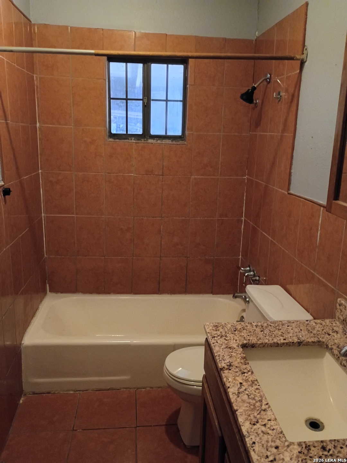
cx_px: 174
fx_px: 388
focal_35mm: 29
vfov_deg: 61.7
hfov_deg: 48.2
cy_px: 232
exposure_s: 1/30
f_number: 1.8
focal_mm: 4.27
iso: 1713
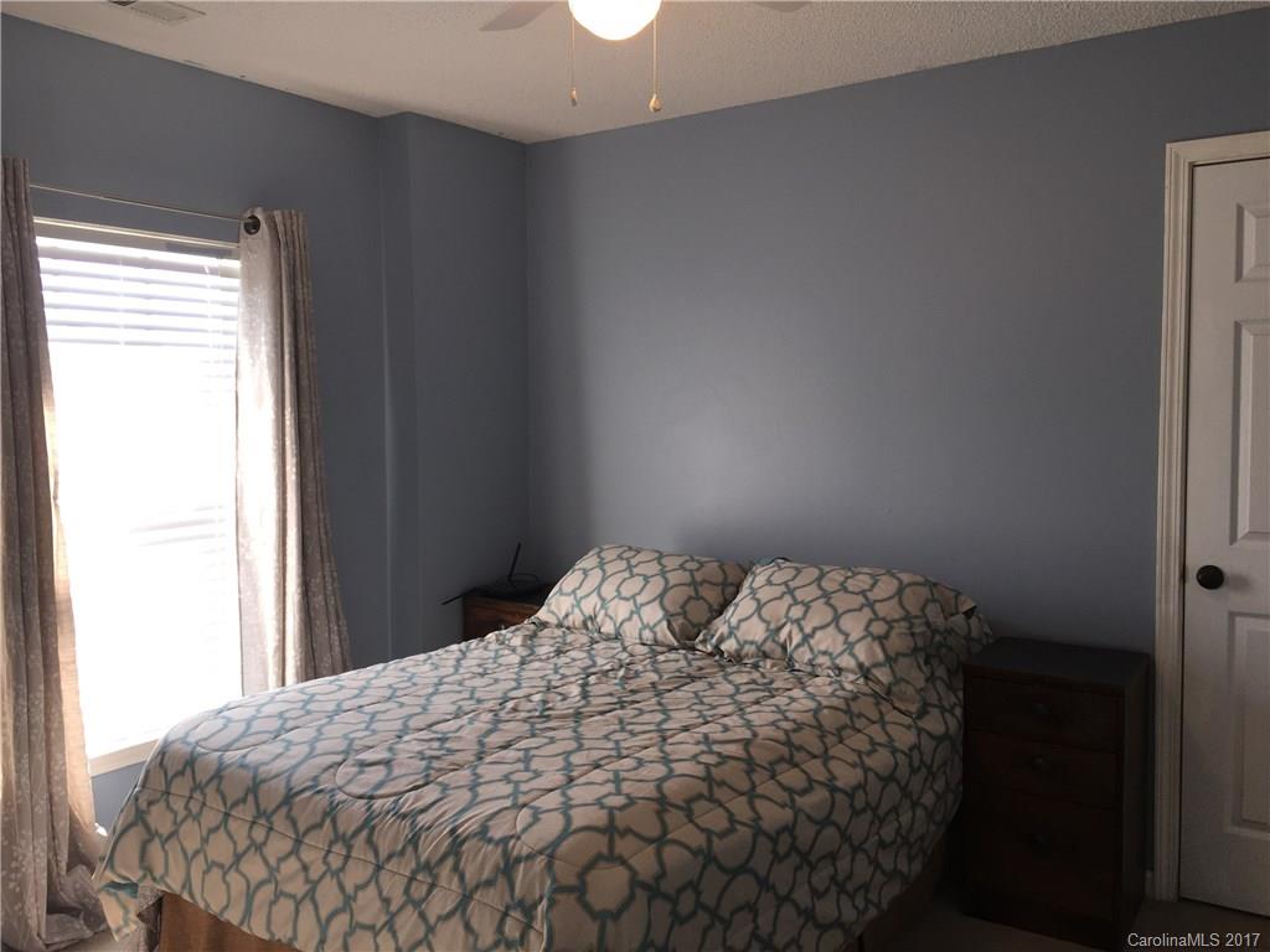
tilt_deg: -2.9
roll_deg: -0.4
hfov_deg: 61.7
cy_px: 476
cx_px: 635
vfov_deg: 48.2
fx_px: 1064
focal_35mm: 29
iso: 32
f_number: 2.2
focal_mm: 4.15
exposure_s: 1/40
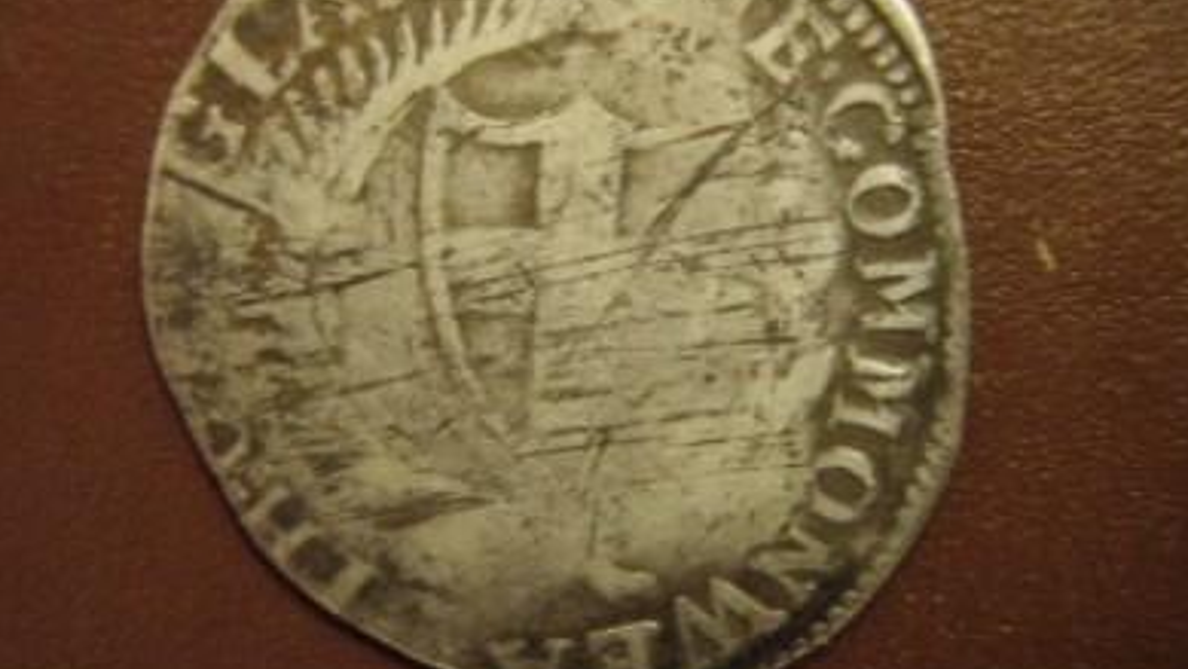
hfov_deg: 32.8
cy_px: 296
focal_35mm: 64
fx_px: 2016
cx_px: 583
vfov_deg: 18.8
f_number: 4
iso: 800
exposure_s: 1/25
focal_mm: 9.13
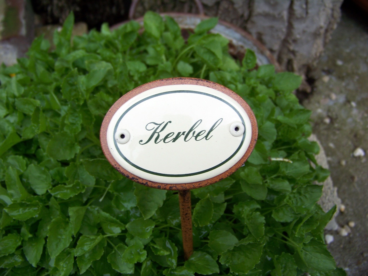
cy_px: 138
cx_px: 184
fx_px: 383
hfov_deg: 51.4
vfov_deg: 39.7
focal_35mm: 36
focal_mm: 5.85
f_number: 2.8
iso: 67
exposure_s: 1/60
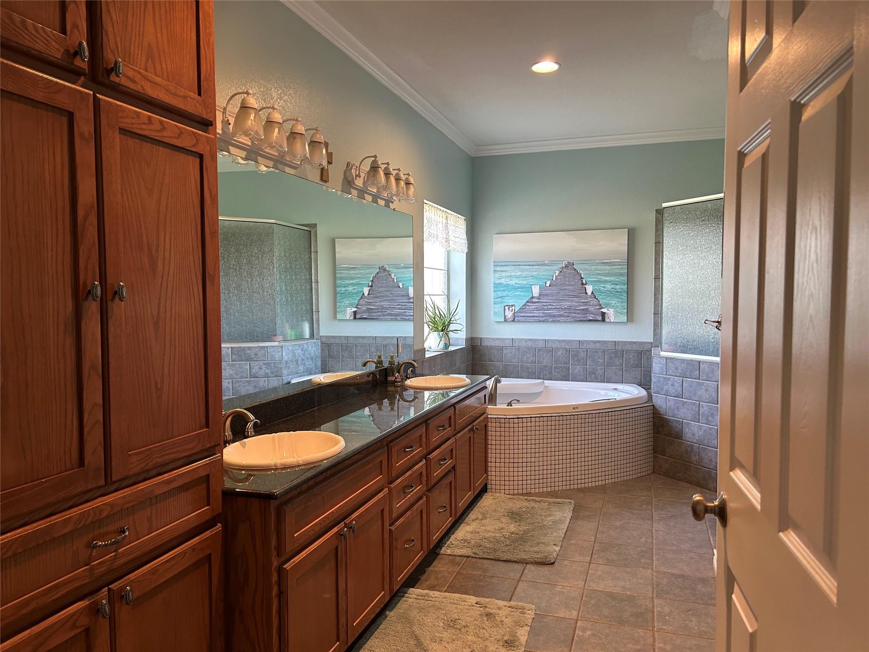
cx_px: 434
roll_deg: -0.4
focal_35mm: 26
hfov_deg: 67.3
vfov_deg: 53.1
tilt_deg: -3.6
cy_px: 326
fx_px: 653
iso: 125
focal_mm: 5.7
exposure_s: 1/60
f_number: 1.5
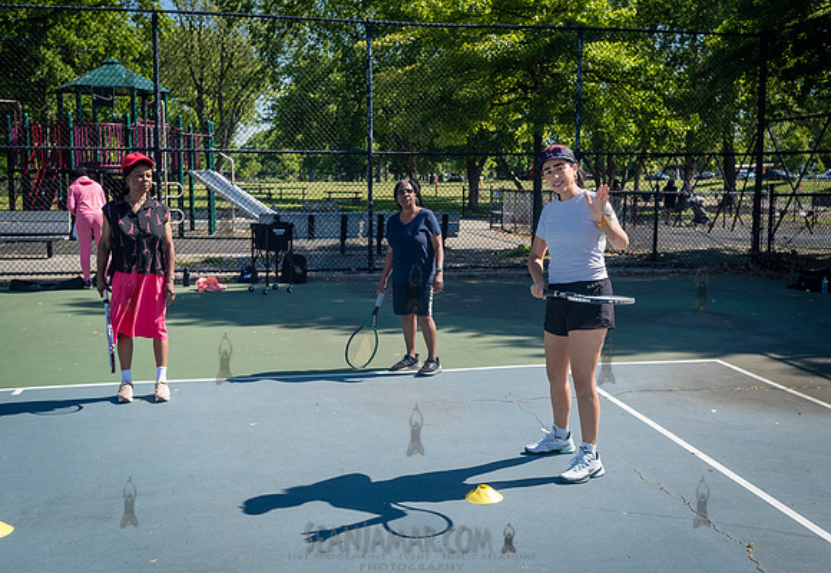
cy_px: 275
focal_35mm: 39
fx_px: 901
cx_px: 447
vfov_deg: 35.3
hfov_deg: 49.5
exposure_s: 1/1000
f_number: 4.5
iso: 200
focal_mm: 35
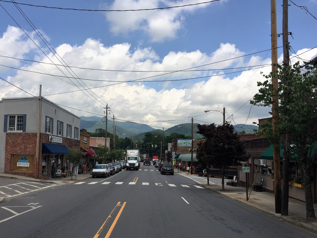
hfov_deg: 61.7
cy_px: 119
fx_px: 266
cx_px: 158
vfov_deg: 48.2
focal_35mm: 29
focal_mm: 4.15
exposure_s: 1/3049
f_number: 2.2
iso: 32
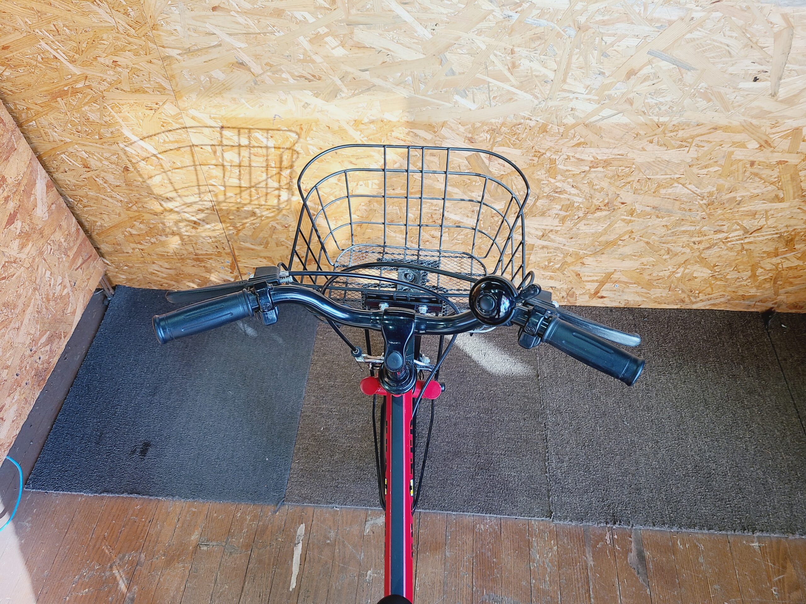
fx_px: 605
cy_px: 302
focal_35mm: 26
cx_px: 403
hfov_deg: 67.3
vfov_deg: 53.1
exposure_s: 1/50
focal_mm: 5.4
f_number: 1.8
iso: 50
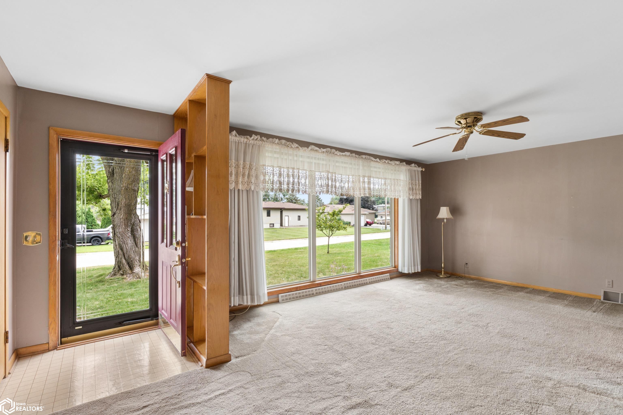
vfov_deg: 71.6
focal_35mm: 17
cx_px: 312
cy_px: 208
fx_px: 288
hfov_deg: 94.5
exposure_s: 1/15
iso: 250
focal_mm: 11.1
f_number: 8
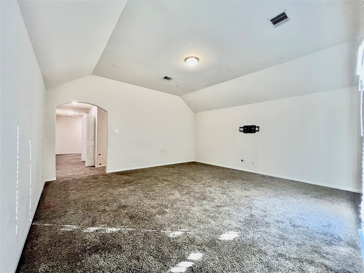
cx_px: 182
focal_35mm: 13
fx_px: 137
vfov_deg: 89.9
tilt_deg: +0.5
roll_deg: -0.7
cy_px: 136
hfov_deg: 106.2
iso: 500
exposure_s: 1/60
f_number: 1.8
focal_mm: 1.57
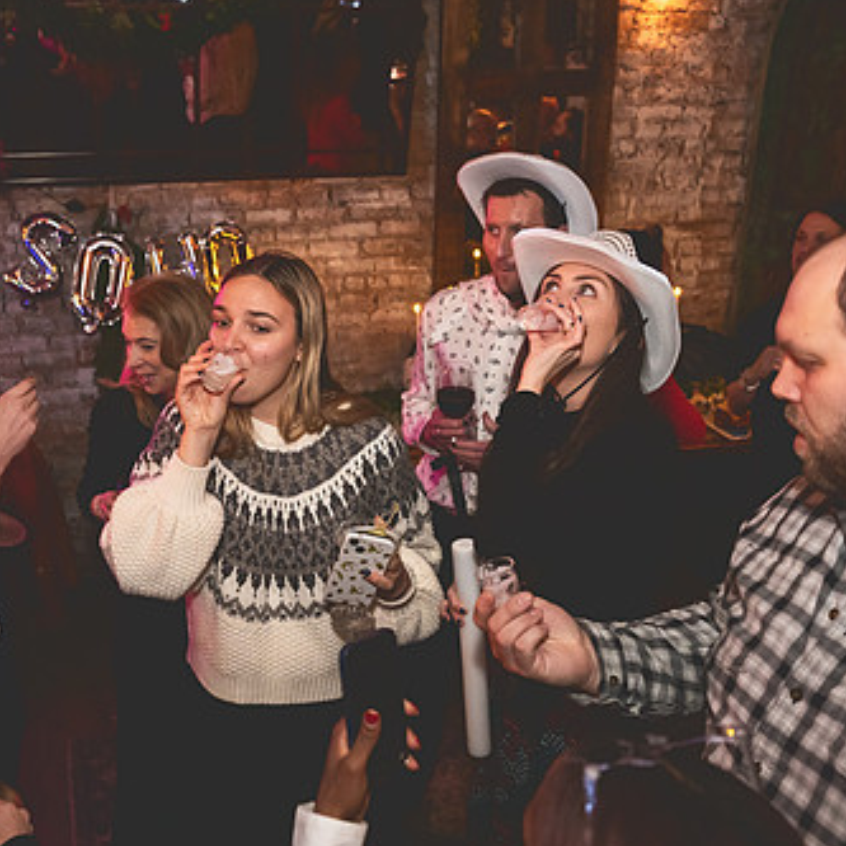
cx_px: 327
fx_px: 1078
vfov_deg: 42.8
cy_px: 392
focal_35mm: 39
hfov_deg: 42.6
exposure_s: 1/100
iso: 3200
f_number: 2.8
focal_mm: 24
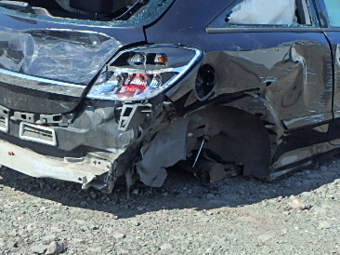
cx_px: 206
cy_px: 133
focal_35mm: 63
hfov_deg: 30.6
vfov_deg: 23.3
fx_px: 618
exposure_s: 1/400
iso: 125
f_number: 5
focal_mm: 6.4
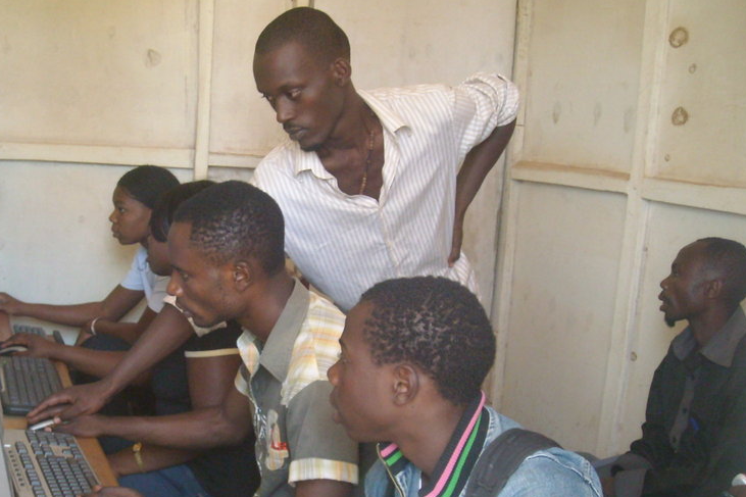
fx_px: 1057
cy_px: 364
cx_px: 237
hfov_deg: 38.4
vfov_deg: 26.2
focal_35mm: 51
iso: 336
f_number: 2.8
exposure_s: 1/60
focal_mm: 5.7
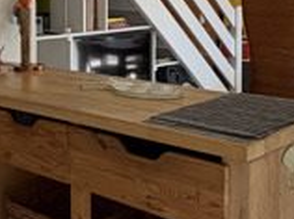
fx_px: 602
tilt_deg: -2.9
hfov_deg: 27.4
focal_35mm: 71
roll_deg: +0.3
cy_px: 9
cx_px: 160
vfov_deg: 20.1
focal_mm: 2.22
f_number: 2.2
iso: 80
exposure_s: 1/121
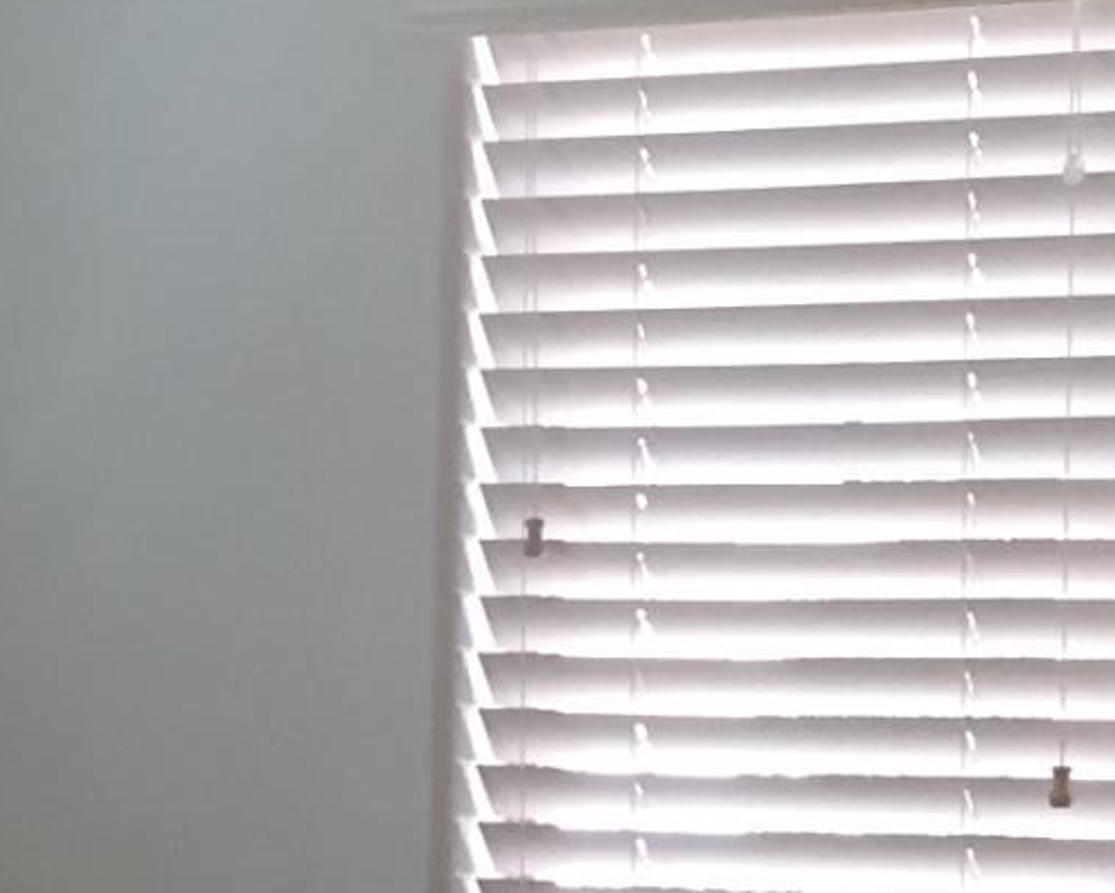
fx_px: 5579
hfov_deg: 11.4
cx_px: 244
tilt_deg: -3.6
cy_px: 940
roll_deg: -1.3
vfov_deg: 9.1
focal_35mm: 169
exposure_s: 1/30
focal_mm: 4.15
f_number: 2.2
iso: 32
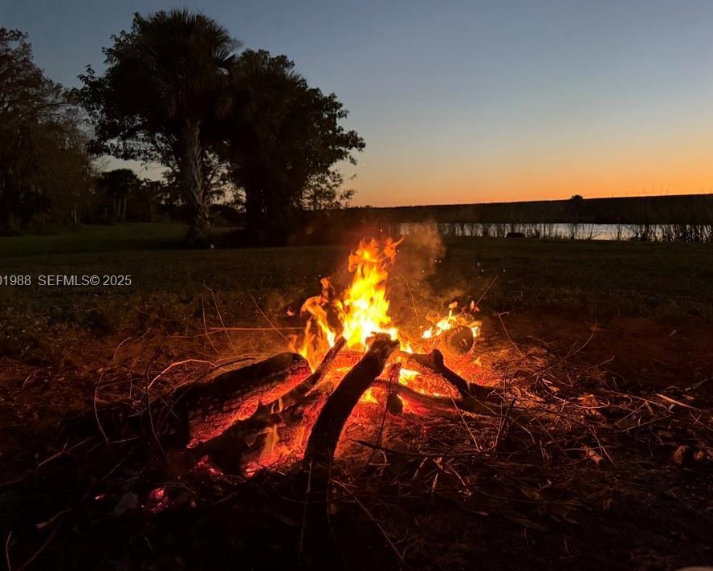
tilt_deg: -6.8
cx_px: 373
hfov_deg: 64.0
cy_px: 282
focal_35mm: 27
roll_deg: +0.8
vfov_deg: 53.2
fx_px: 570
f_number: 1.78
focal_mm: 6.76
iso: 800
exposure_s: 1/41
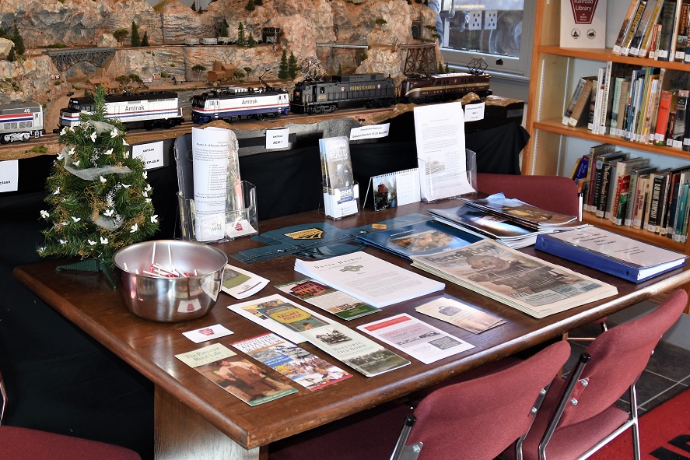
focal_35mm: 41
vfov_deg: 32.5
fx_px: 786
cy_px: 170
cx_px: 246
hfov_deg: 46.9
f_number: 3.5
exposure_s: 1/60
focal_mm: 18
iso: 200
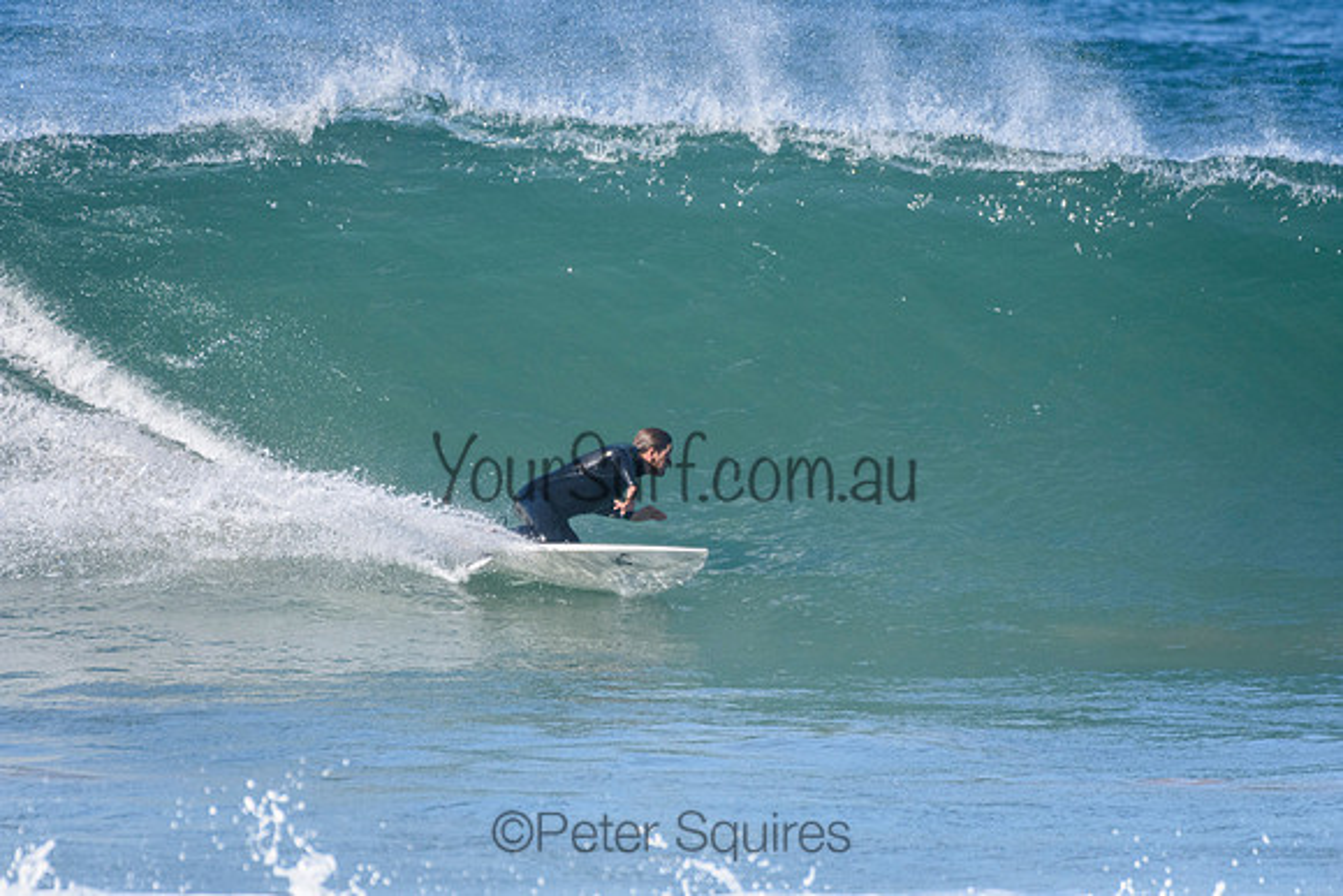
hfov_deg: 2.7
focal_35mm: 750
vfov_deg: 1.8
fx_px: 27988
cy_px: 448
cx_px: 672
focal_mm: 500
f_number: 5.6
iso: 900
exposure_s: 1/4000
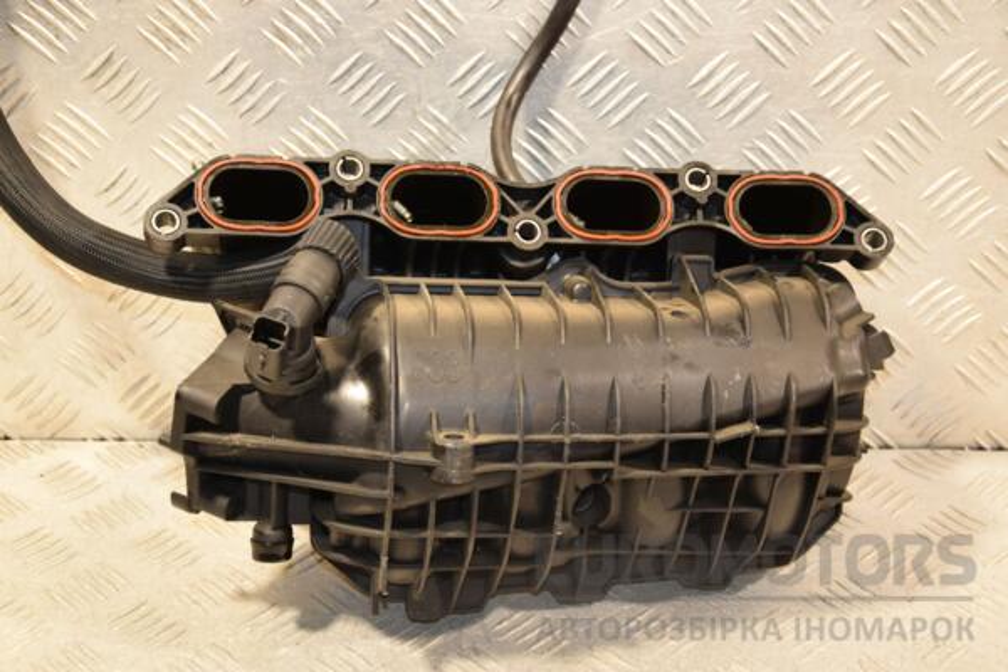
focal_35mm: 72
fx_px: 2016
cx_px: 504
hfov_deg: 28.1
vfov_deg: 18.9
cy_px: 336
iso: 800
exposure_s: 1/80
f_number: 5.6
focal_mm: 48
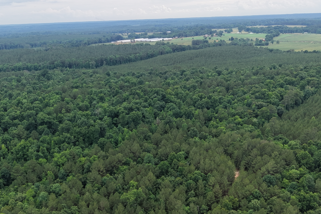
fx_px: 321
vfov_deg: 36.7
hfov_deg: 53.0
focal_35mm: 36
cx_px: 142
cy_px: 130
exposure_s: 1/2000
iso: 310
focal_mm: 8.67
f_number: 1.8
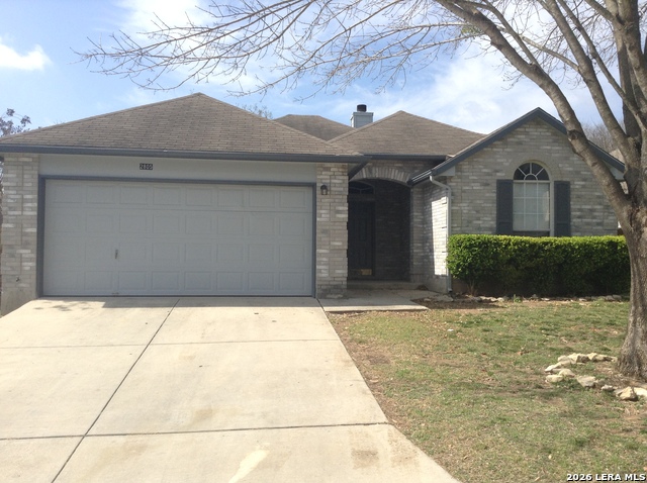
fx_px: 616
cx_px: 324
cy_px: 242
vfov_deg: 42.8
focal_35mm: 33
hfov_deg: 55.4
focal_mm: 3.3
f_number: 2.4
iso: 25
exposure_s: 1/1054
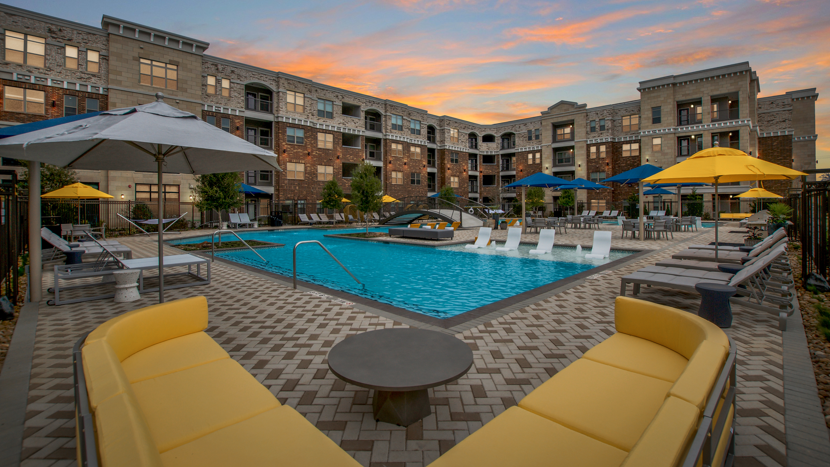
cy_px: 202
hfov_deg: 99.4
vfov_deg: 66.8
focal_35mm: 16
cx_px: 414
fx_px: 352
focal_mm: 10
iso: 110
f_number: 8
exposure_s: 1/250
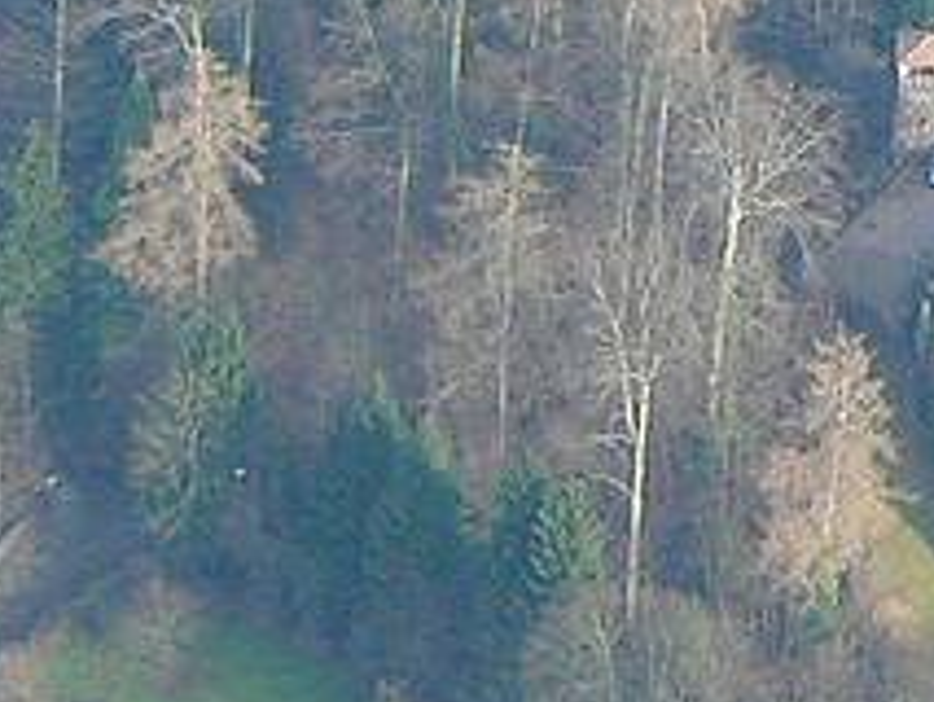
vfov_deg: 1.8
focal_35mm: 823
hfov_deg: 2.4
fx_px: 22218
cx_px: 1508
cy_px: -180
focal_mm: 36.4
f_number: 4
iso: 200
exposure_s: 1/500
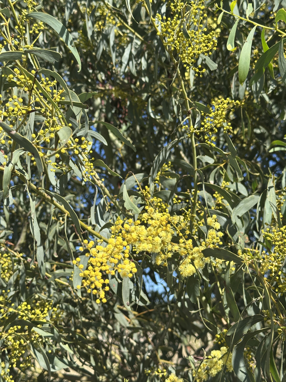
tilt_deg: +14.1
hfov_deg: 30.3
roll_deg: +1.1
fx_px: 529
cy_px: 191
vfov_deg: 39.7
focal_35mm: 48
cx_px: 143
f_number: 1.78
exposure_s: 1/1639
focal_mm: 6.86
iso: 64
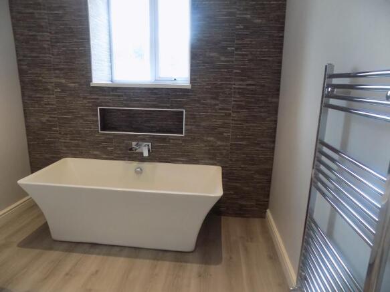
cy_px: 146
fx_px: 259
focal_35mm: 23
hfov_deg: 73.9
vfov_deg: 58.9
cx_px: 195
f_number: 3.1
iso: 250
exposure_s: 1/30
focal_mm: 4
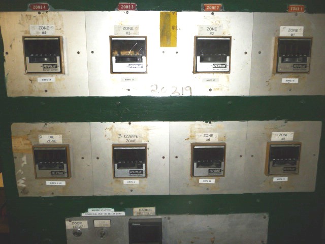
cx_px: 162
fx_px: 263
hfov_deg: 63.4
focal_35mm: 28
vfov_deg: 49.7
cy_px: 122
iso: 100
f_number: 3.3
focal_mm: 4.7
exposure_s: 1/30
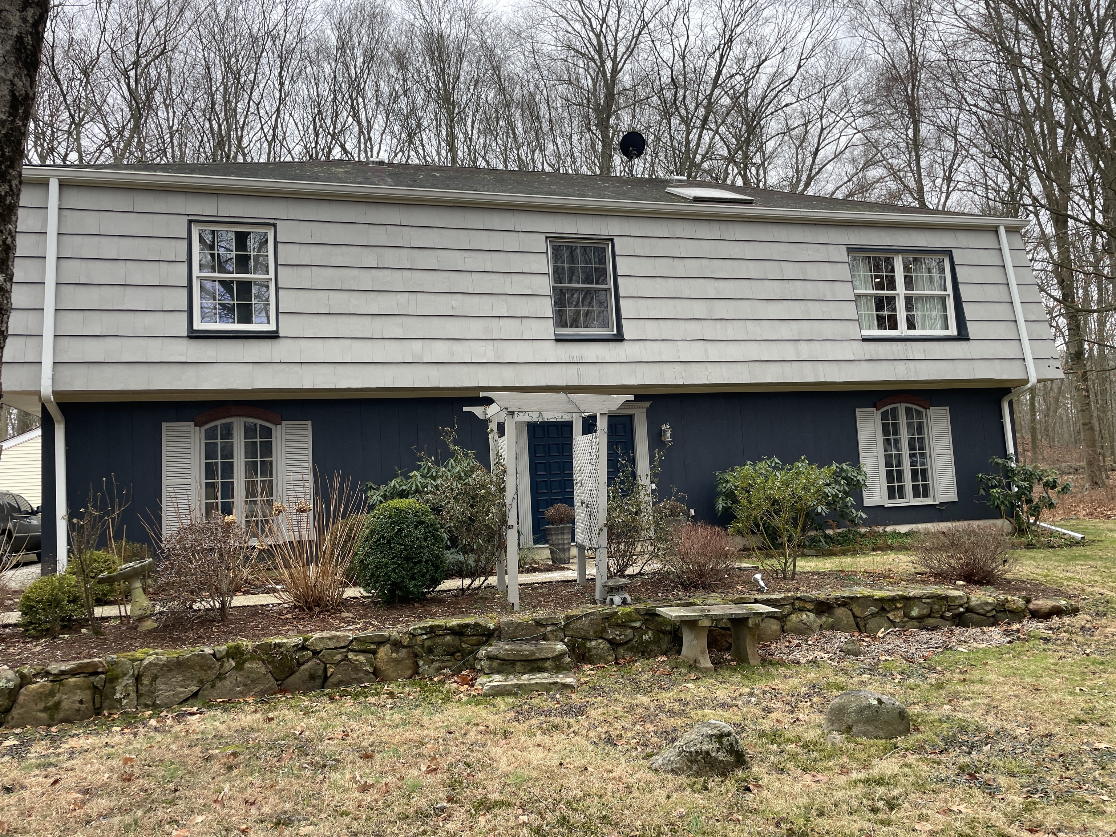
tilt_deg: +4.7
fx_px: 838
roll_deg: +2.8
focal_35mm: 26
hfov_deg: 67.3
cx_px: 558
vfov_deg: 53.1
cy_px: 418
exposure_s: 1/129
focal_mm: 4.2
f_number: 1.6
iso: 32
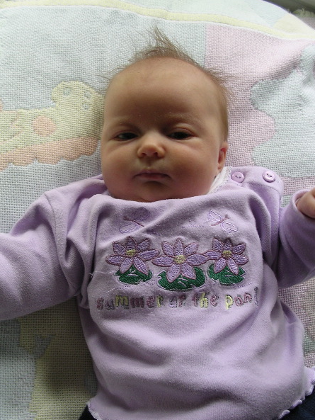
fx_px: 497
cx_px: 165
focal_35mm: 41
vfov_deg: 45.8
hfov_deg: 35.1
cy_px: 209
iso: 100
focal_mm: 5.8
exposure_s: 1/57.6
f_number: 2.8
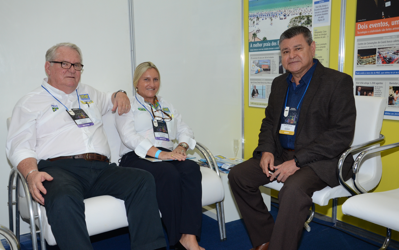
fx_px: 402
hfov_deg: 52.7
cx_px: 198
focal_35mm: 37
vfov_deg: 34.4
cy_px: 131
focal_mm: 24
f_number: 6.3
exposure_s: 1/100
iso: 800
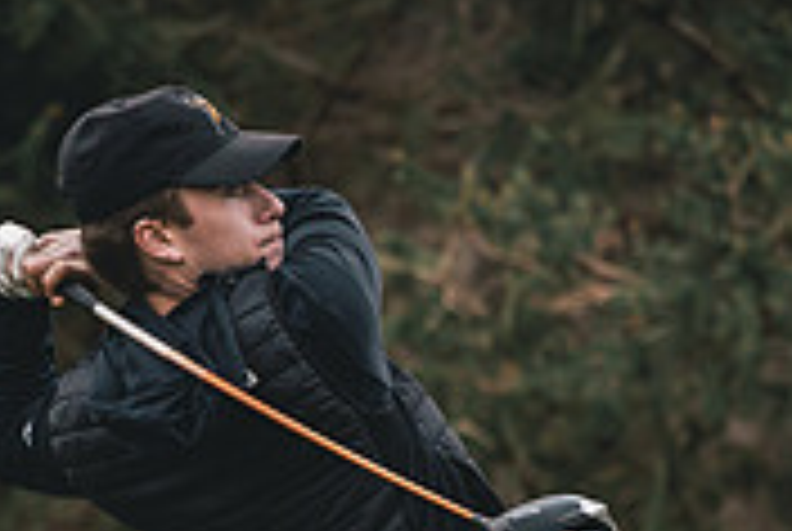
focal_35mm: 555
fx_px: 12230
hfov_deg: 3.7
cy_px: 844
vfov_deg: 2.5
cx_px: 256
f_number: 2.8
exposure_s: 1/3200
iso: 640
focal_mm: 150
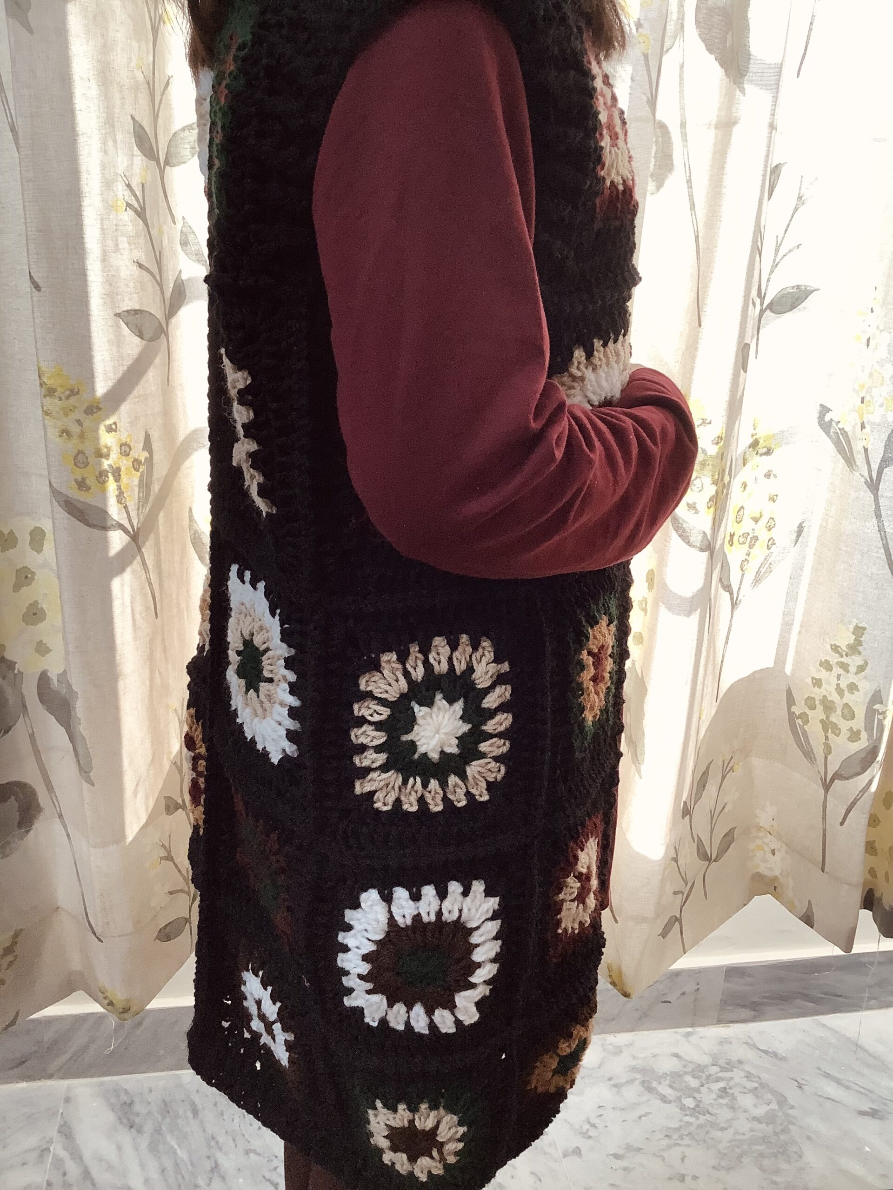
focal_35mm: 31
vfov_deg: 58.4
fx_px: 1066
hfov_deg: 45.4
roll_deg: -1.6
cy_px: 595
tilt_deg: -21.0
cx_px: 446
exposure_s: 1/60
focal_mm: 3.3
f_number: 2.4
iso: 80
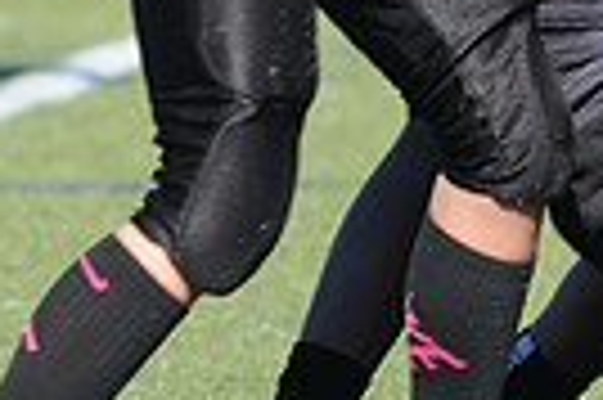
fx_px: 32689
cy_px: -353
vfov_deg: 0.7
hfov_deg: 1.1
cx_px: 608
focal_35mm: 1954
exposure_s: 1/500
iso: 200
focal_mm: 300
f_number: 7.1
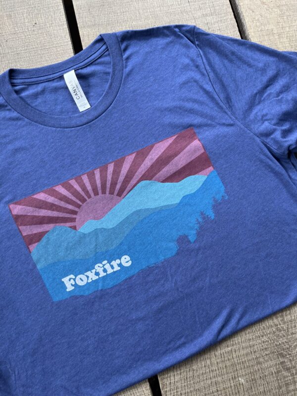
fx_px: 297
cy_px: 198
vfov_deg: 67.3
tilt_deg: -81.4
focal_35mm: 26
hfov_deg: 53.1
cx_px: 148
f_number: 1.6
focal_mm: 5.1
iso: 125
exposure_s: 1/121
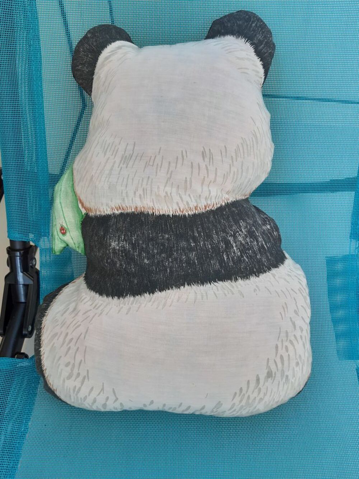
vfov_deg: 67.3
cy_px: 240
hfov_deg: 53.1
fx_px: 359
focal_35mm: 26
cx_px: 180
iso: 40
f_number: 1.7
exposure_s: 1/112
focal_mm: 3.92
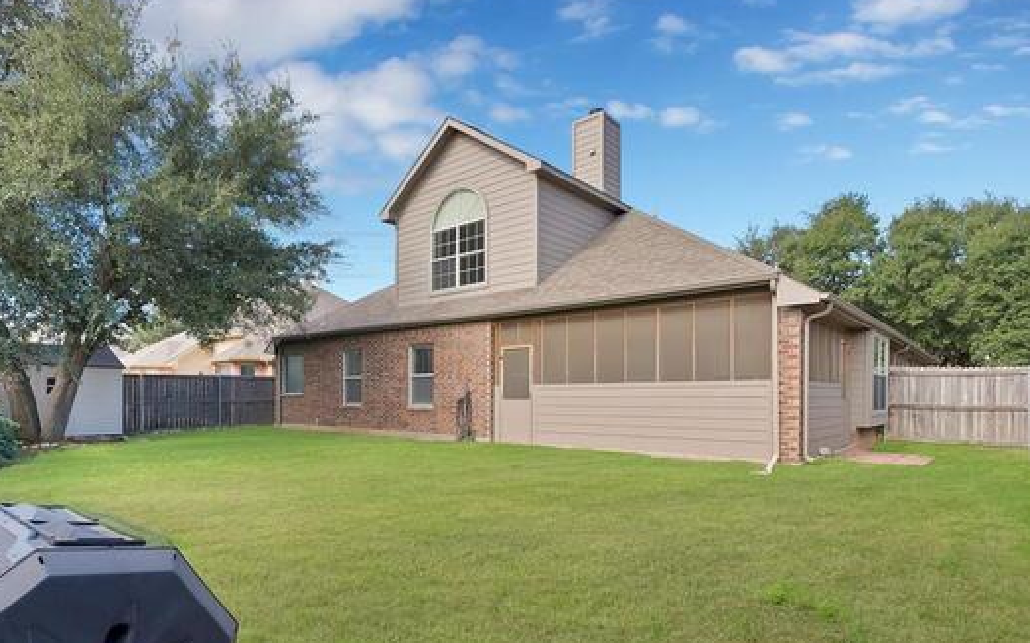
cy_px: 398
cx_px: 462
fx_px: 561
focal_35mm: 20
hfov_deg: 84.8
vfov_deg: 58.9
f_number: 9
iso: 640
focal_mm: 16
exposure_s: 1/100
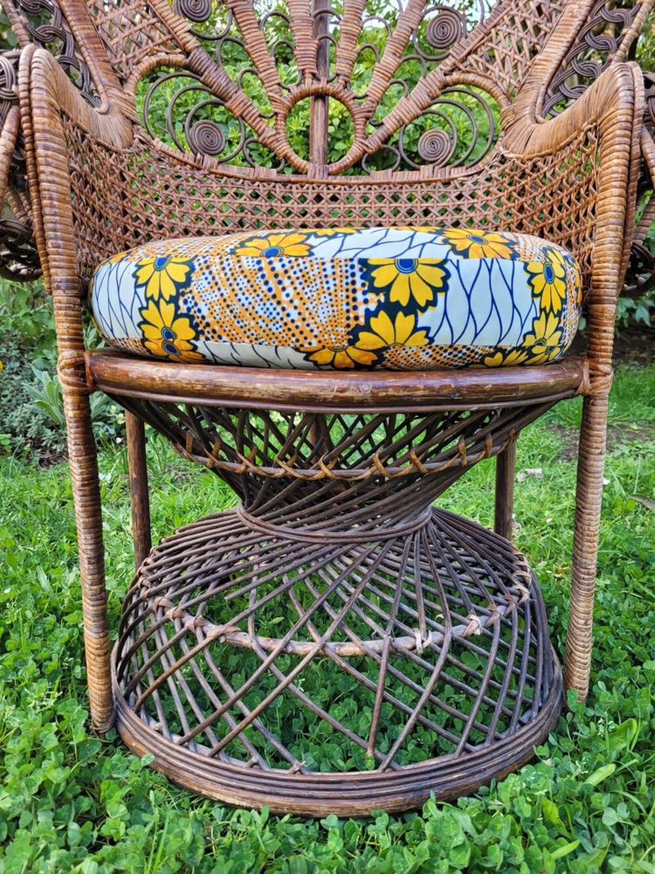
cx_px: 328
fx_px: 656
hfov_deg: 53.1
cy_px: 437
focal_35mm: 26
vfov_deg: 67.3
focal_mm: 5.4
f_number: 1.8
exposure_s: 1/100
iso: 50
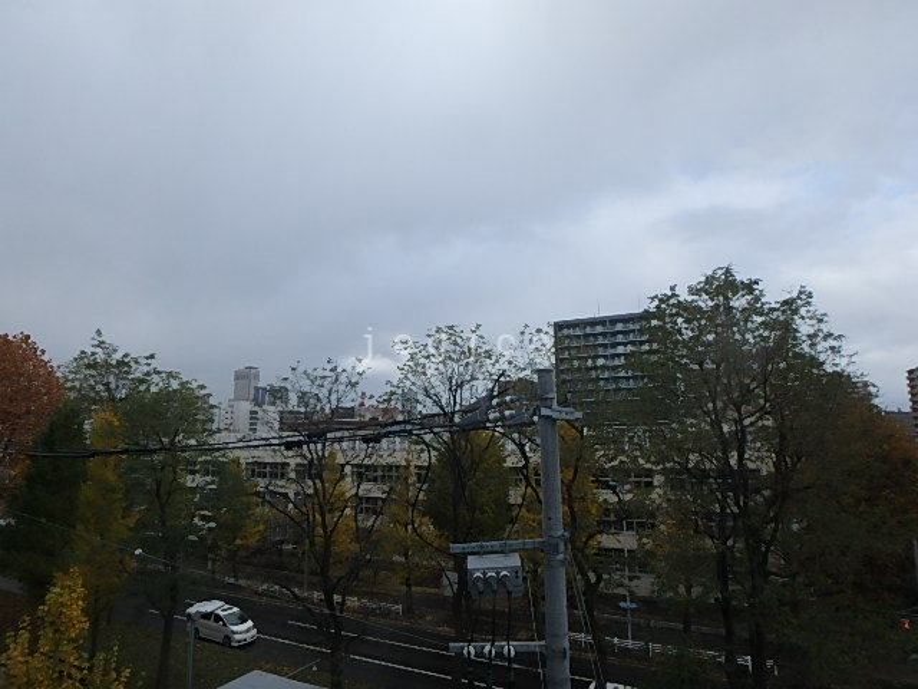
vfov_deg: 63.4
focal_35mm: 21
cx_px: 459
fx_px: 557
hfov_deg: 79.0
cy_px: 344
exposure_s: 1/640
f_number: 3.5
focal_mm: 3.7
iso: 125
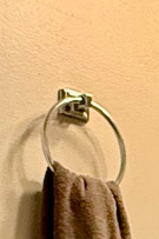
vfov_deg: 12.6
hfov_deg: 8.7
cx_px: 334
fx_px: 975
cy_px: 451
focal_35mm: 147
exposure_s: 1/120
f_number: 2.2
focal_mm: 2.22
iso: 320
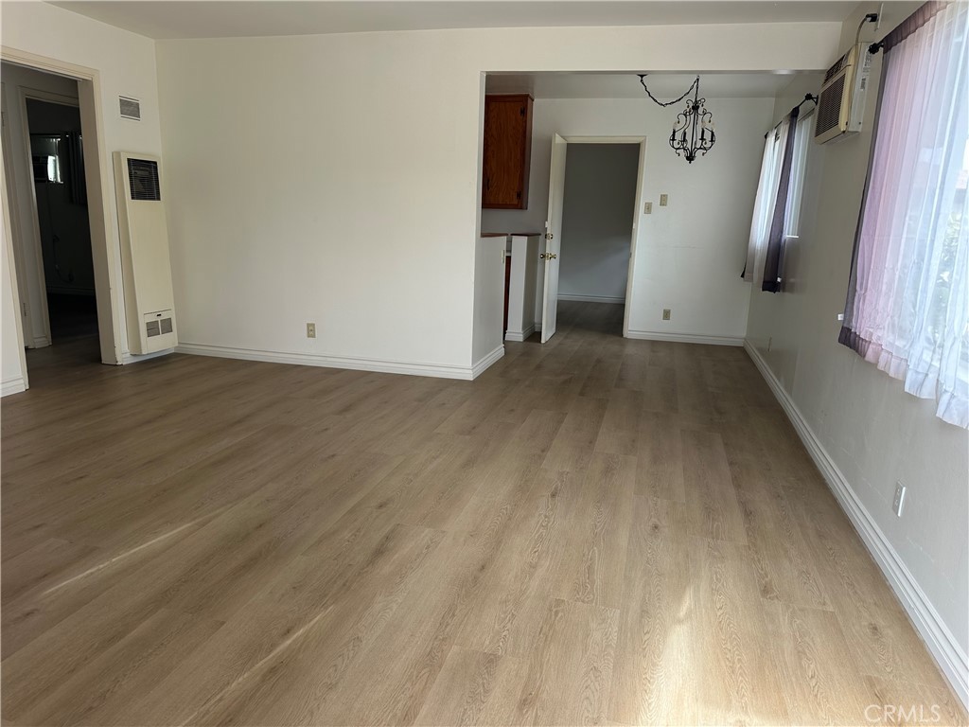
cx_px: 484
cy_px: 364
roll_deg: -2.2
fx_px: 672
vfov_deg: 56.8
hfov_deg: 71.6
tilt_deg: -12.7
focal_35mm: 24
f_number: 1.78
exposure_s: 1/121
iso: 64
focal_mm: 6.86
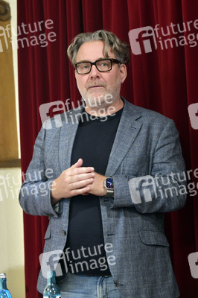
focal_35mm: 90
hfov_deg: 15.2
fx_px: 744
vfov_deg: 22.6
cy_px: 149
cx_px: 99
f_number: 5.6
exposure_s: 1/40
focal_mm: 90
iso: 2500
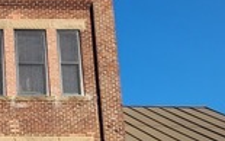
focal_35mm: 105
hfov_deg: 18.3
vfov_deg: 12.3
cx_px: -81
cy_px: 137
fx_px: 644
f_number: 1.8
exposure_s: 1/841
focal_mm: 6.4
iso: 12
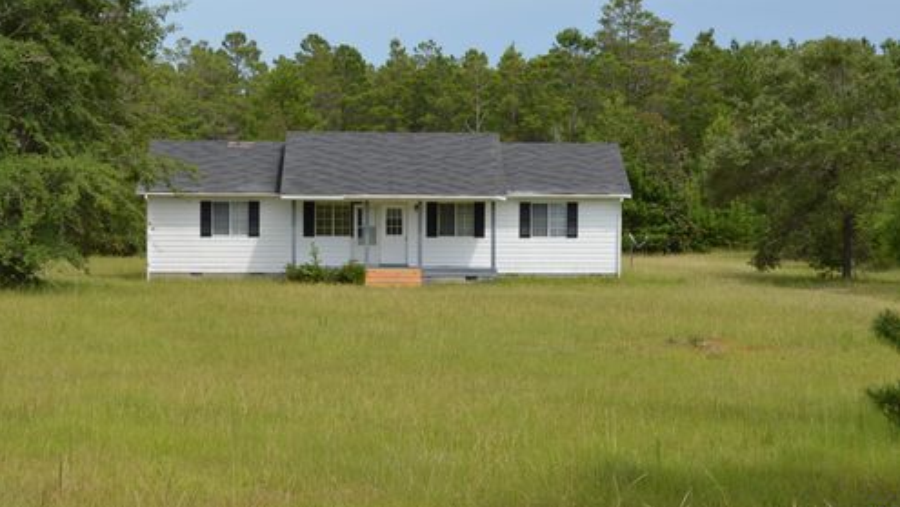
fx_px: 1815
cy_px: 239
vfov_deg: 15.9
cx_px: 449
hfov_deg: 27.9
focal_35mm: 76
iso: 125
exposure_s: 1/250
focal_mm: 48
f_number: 8
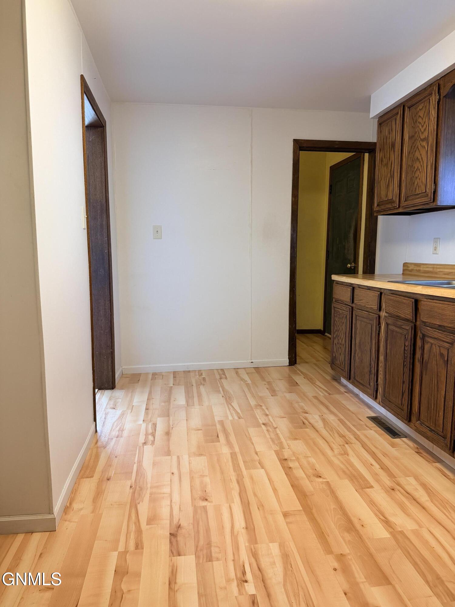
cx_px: 228
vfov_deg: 71.6
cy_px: 304
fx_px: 421
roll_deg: -0.7
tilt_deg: -7.9
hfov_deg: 56.8
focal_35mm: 24
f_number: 1.78
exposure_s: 1/60
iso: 200
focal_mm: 6.76
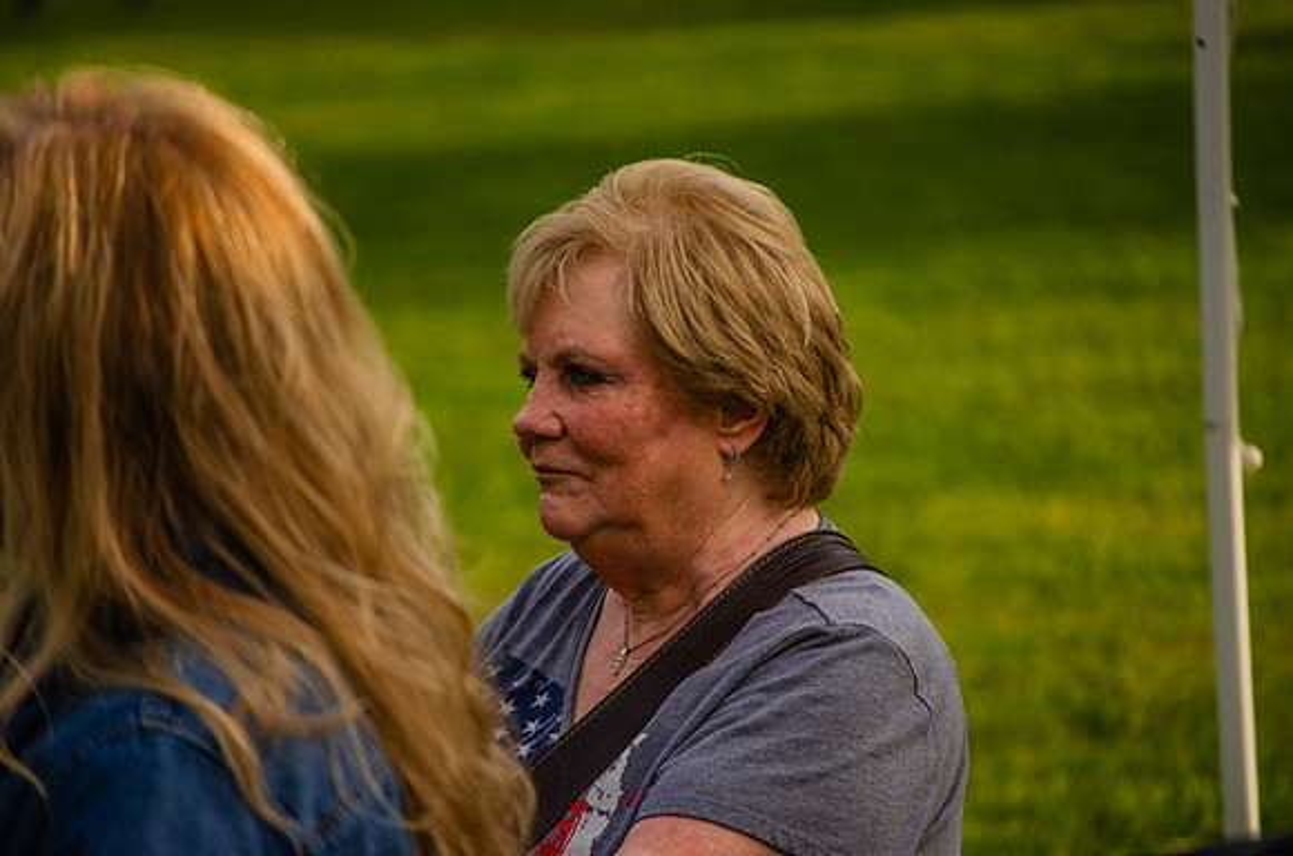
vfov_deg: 5.1
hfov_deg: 7.6
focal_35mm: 270
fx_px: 9676
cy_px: 428
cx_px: 646
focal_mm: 180
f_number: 5.6
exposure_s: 1/500
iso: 220
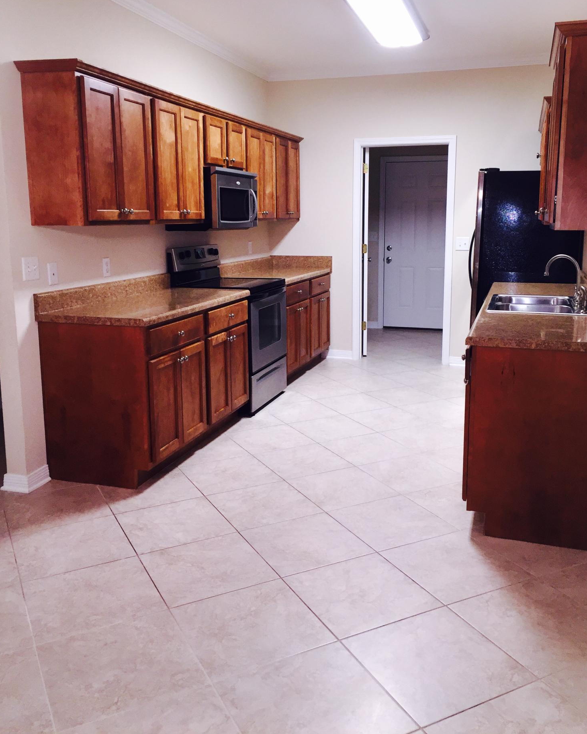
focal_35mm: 31
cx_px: 300
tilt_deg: -7.1
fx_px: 673
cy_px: 333
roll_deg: -0.3
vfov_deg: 57.1
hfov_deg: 47.1
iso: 100
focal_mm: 4.15
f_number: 2.2
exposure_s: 1/30
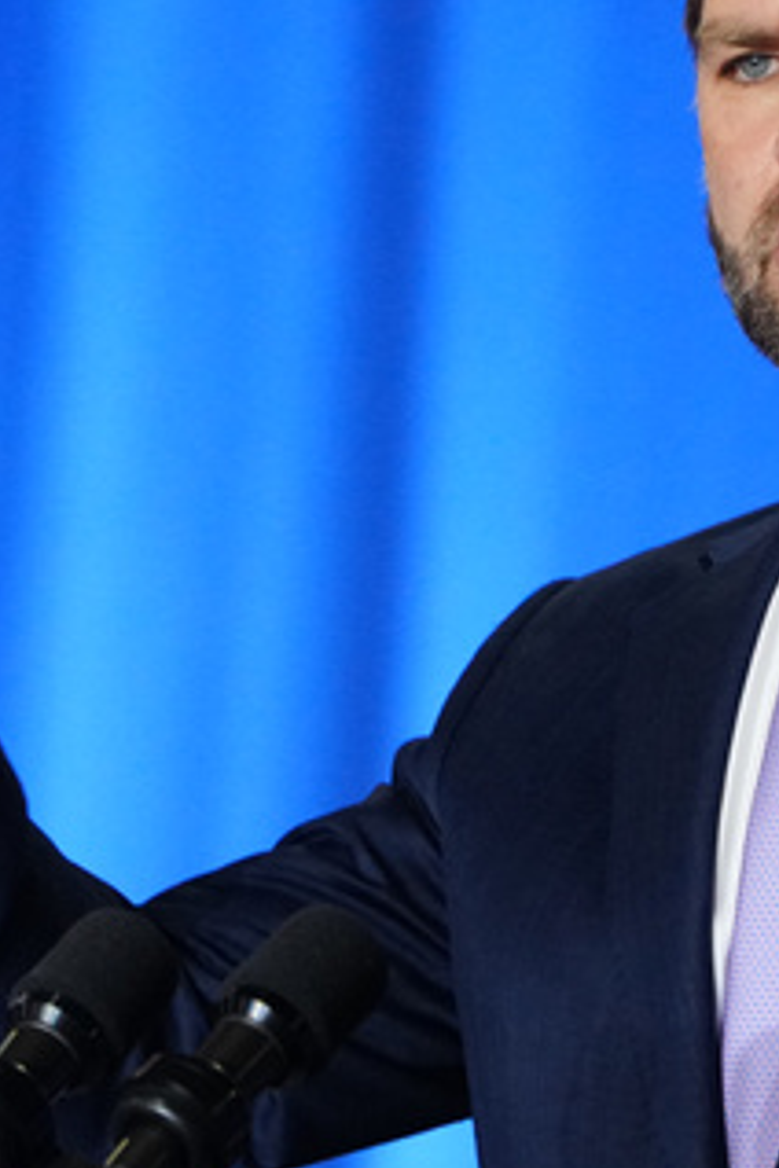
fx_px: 38038
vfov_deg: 1.8
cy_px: 713
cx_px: -129
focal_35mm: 1172
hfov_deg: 1.2
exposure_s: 1/200
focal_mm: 364
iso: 2500
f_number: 5.6
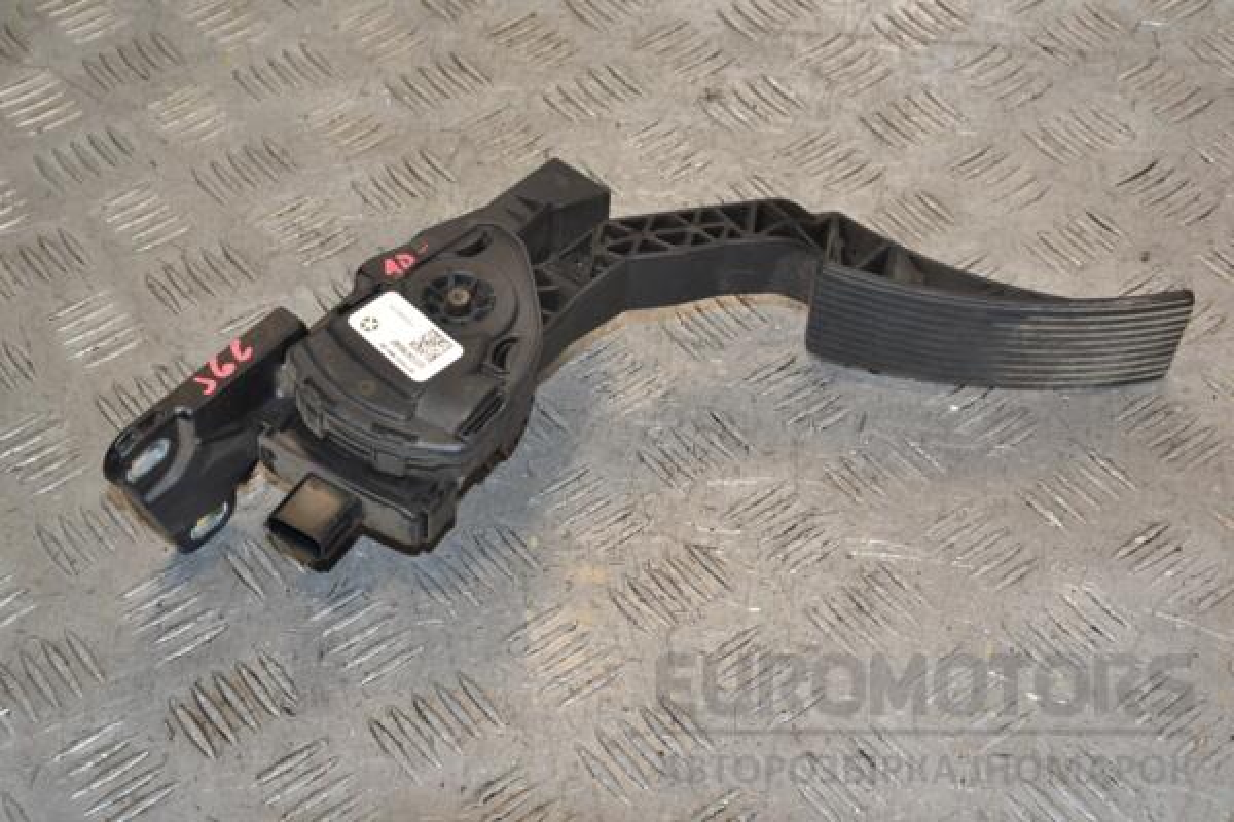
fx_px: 2468
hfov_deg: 28.1
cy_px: 411
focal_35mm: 72
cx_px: 617
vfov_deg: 18.9
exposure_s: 1/200
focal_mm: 48
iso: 800
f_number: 11
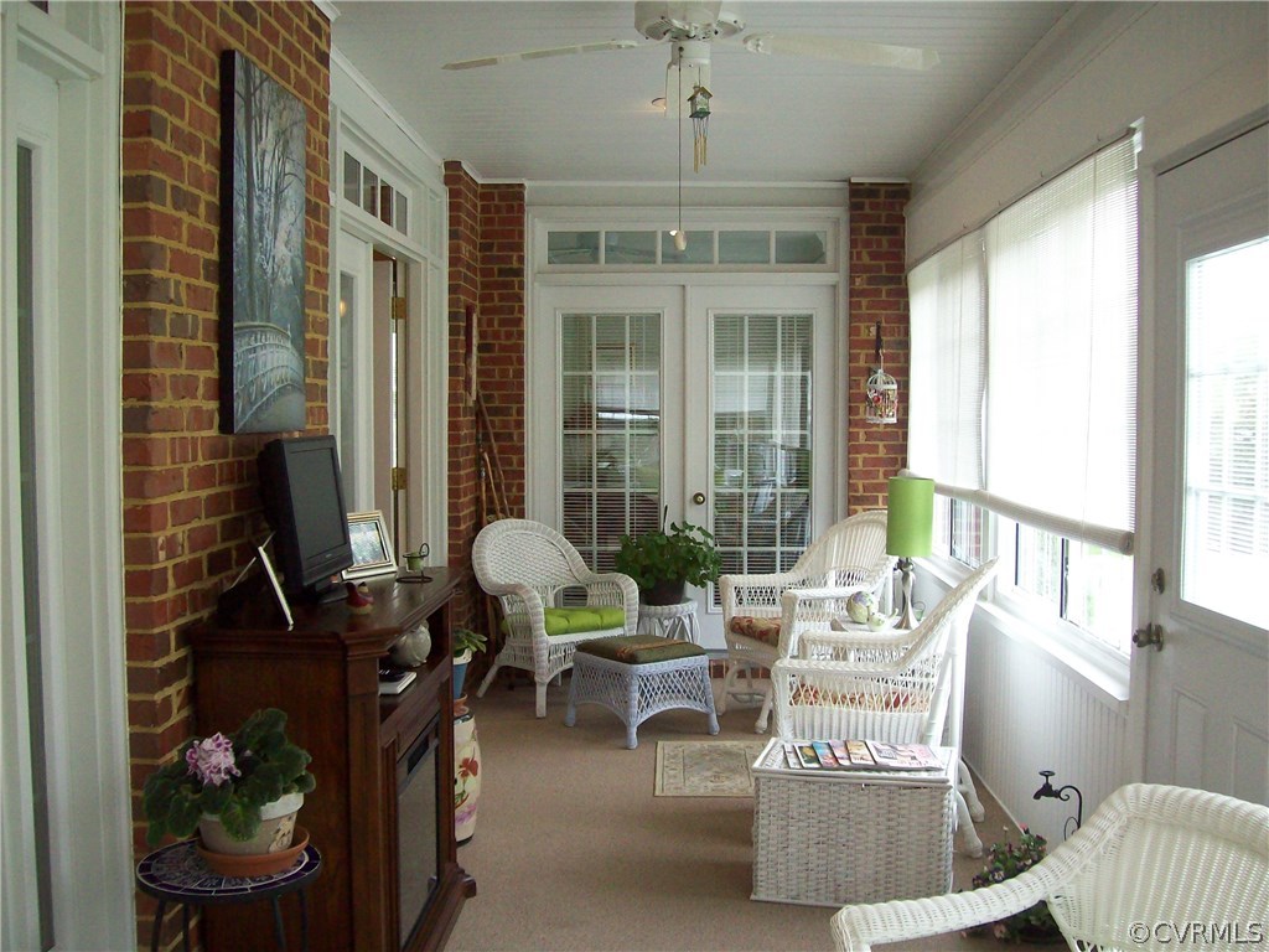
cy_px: 476
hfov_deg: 51.4
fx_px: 1320
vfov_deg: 39.7
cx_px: 634
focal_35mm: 36
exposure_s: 1/66
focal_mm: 6
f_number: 2.7
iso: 200
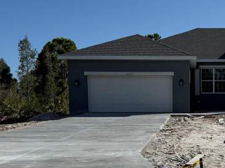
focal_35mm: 54
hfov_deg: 33.7
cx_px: 200
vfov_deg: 26.6
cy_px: 130
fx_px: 351
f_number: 1.78
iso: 80
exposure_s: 1/8130
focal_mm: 6.76
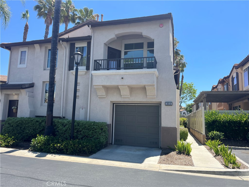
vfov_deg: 53.1
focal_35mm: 26
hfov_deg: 67.3
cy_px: 94
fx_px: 187
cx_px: 124
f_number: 1.6
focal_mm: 5.1
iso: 50
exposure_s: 1/2137
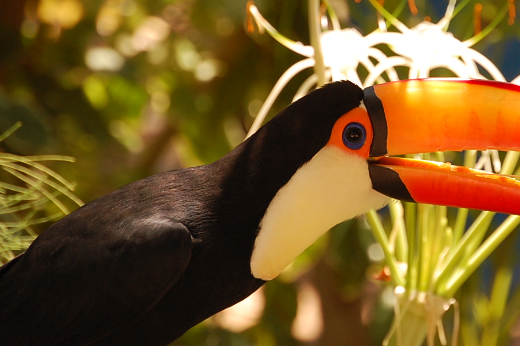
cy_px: 153
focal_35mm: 477
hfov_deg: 4.3
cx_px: 410
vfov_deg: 2.9
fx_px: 6884
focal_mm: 200
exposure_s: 1/320
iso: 400
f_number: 10
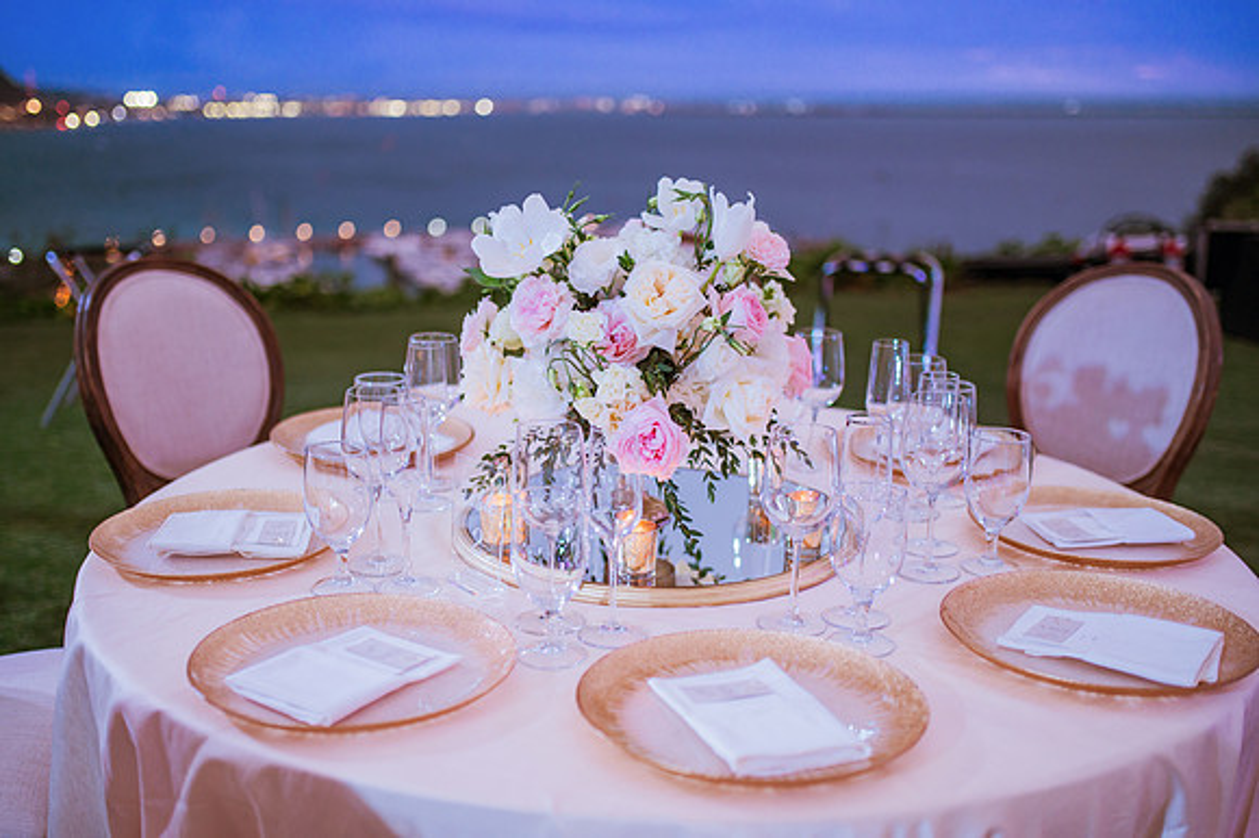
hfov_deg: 51.9
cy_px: 443
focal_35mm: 37
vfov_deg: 35.9
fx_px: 1293
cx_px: 594
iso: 500
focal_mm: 35
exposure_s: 1/60
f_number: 1.4
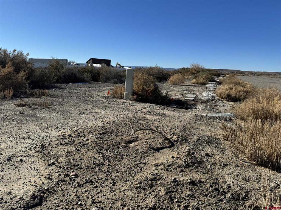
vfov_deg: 56.8
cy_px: 105
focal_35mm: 24
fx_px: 195
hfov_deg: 71.6
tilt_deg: -7.9
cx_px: 140
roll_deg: -1.7
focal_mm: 6.76
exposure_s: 1/5348
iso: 80
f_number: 1.78
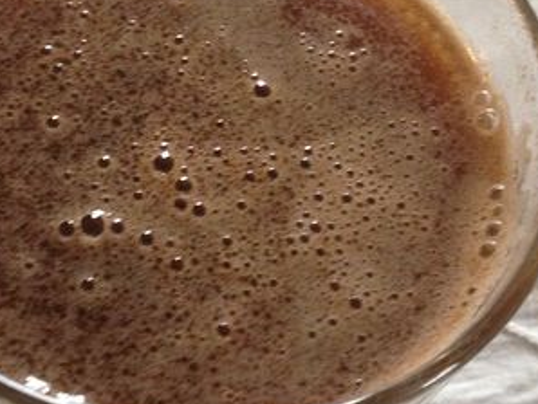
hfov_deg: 26.1
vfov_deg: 19.9
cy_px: 180
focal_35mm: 74
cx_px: 158
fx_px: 1151
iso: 400
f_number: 2.4
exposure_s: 1/17
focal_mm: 4.13
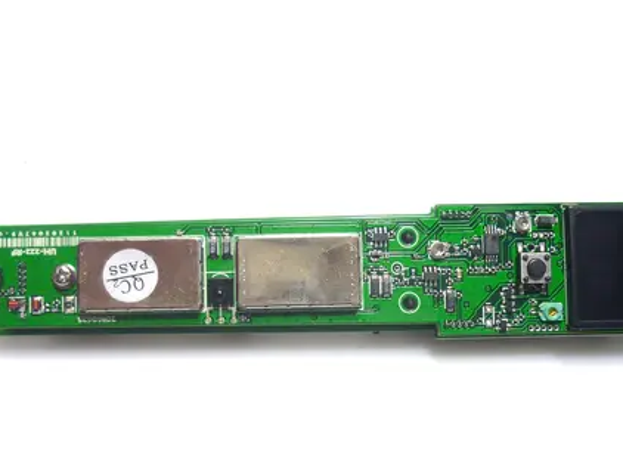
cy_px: 278
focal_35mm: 50
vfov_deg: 29.1
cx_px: 304
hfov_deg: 38.2
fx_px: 900
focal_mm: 5.5
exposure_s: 1/100
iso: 80
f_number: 2.8
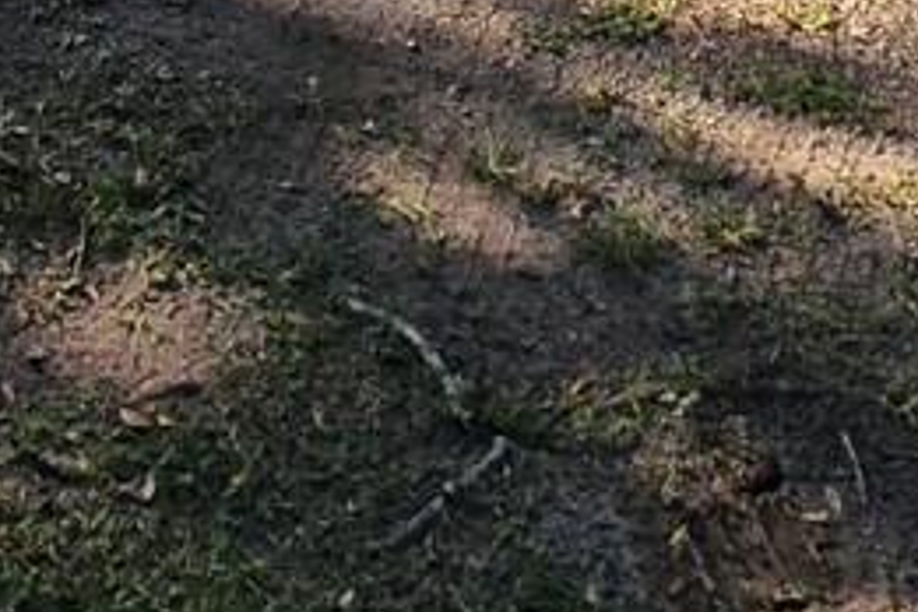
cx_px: 98
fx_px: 2116
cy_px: -1477
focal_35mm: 83
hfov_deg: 23.8
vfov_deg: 9.7
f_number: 2.2
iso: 50
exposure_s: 1/1737
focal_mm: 2.2
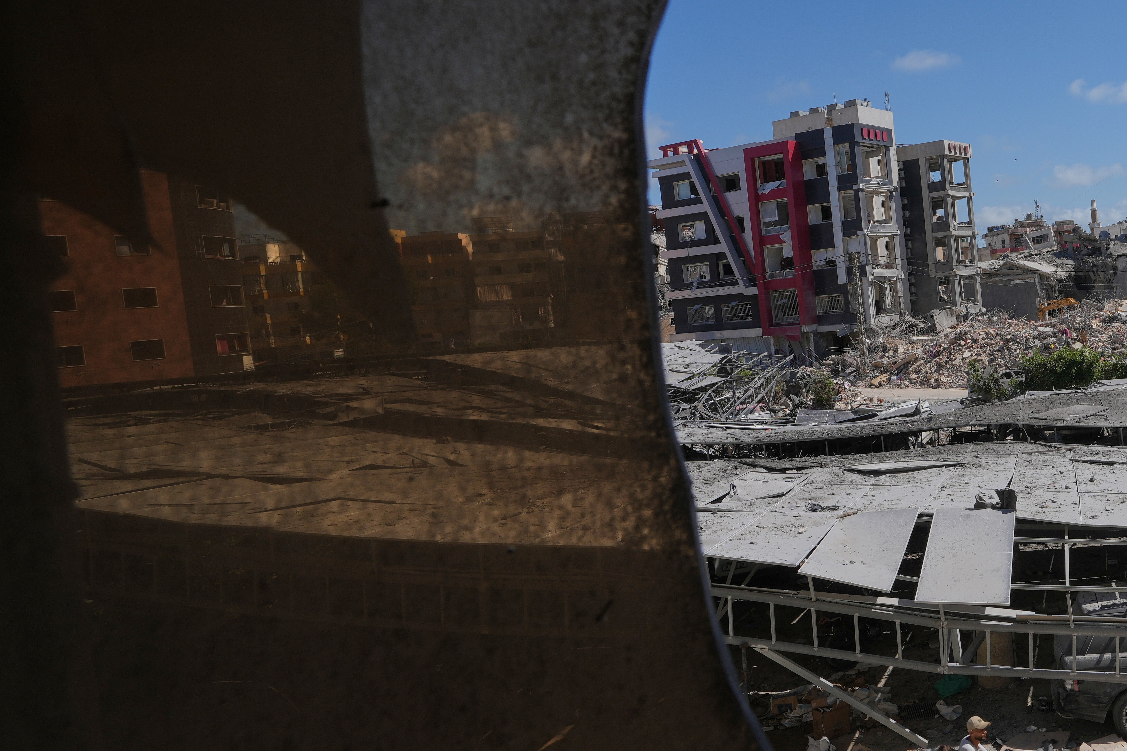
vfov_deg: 43.6
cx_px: 1006
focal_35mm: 30
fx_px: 939
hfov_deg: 54.3
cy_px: 341
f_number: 11
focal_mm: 16
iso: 100
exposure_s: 1/250
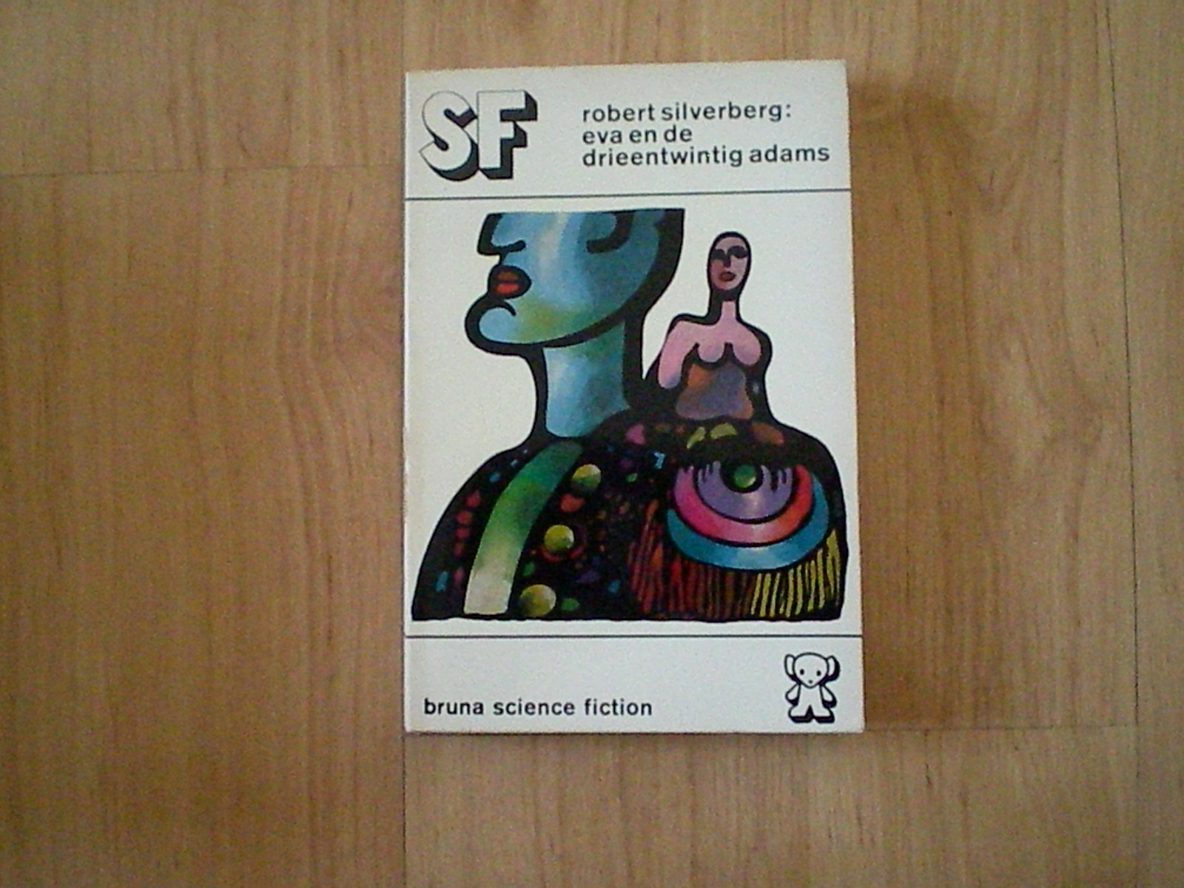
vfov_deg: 37.7
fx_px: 1300
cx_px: 592
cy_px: 444
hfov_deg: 49.0
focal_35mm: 38
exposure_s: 1/72.1
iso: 1800
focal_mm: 6.3
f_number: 3.1
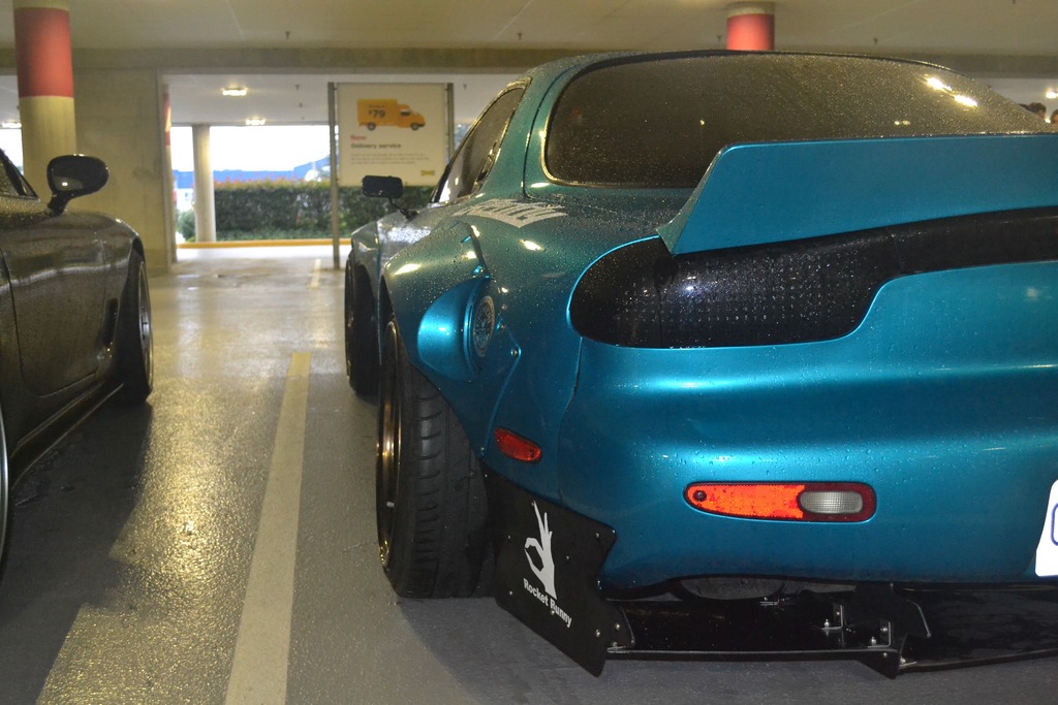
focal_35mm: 39
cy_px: 352
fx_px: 1146
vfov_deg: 34.2
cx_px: 529
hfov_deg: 49.5
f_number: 4.2
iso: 3200
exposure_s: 1/60
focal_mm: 26
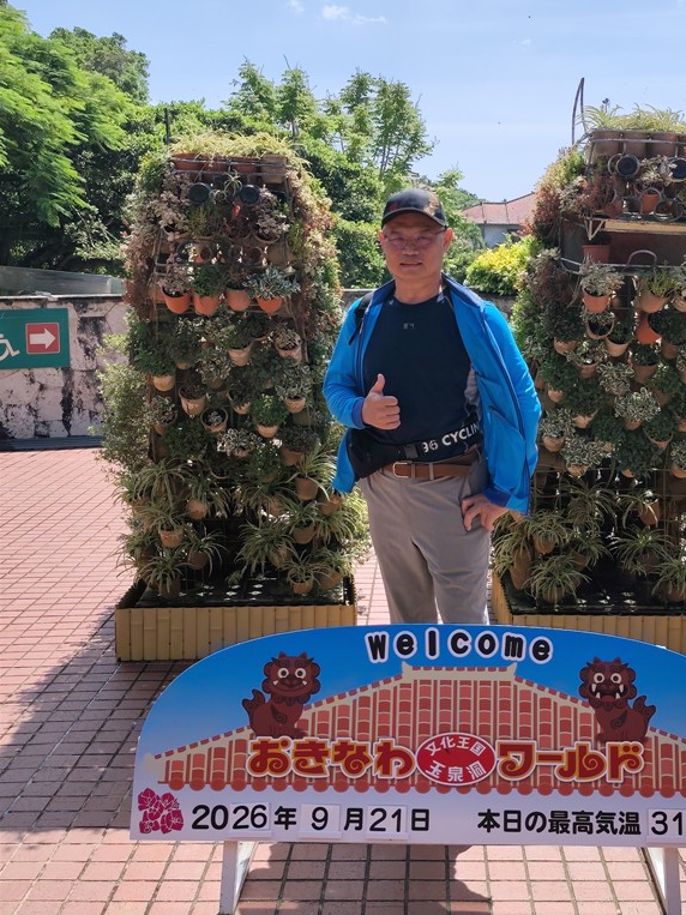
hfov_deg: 30.6
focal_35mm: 47
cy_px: 399
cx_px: 459
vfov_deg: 40.4
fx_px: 1242
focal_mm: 6.07
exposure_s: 1/860
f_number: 1.7
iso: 50
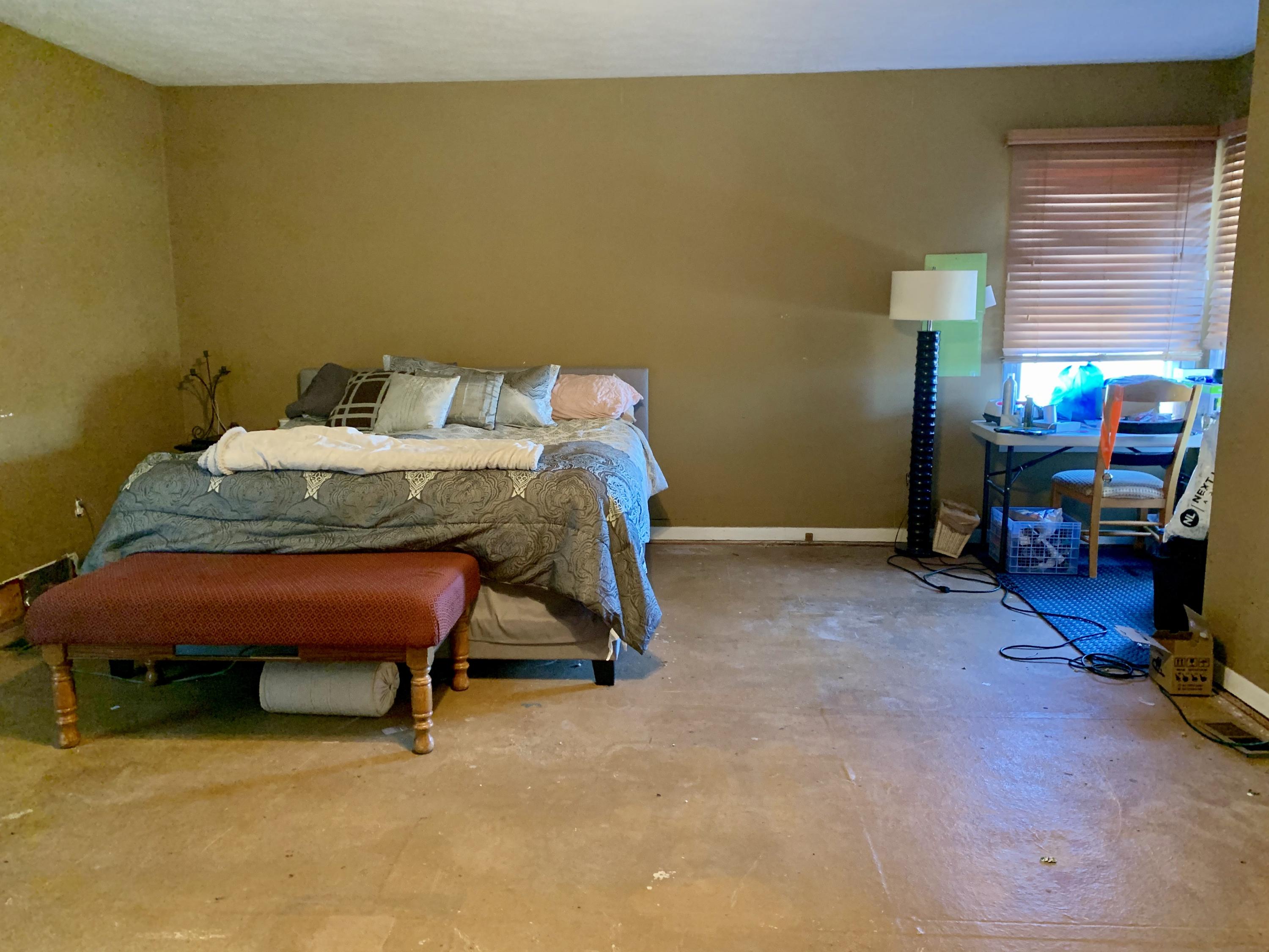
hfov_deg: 67.3
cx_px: 634
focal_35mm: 26
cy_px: 476
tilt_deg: -10.2
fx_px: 953
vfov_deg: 53.1
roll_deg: +0.2
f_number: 1.8
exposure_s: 1/30
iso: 500
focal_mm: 4.25
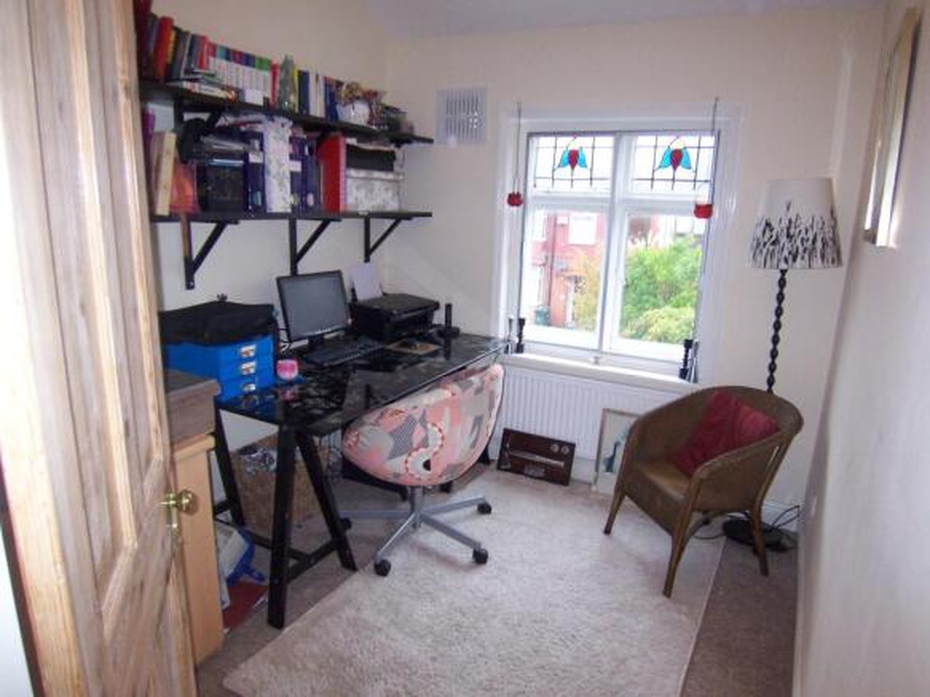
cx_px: 465
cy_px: 348
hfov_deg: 73.9
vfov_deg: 58.9
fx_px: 618
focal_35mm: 23
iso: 200
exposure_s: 1/30
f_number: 2.8
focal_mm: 3.8
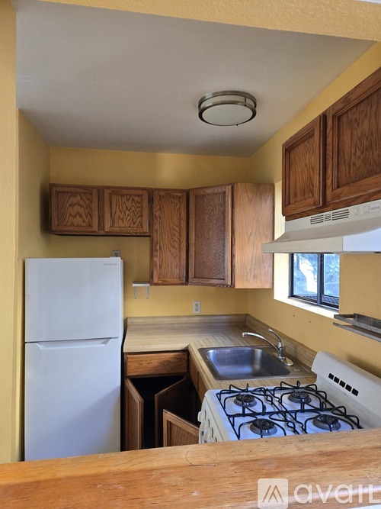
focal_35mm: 23
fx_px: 338
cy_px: 254
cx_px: 190
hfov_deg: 58.9
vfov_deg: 73.9
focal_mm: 5.4
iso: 400
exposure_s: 1/120
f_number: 1.8
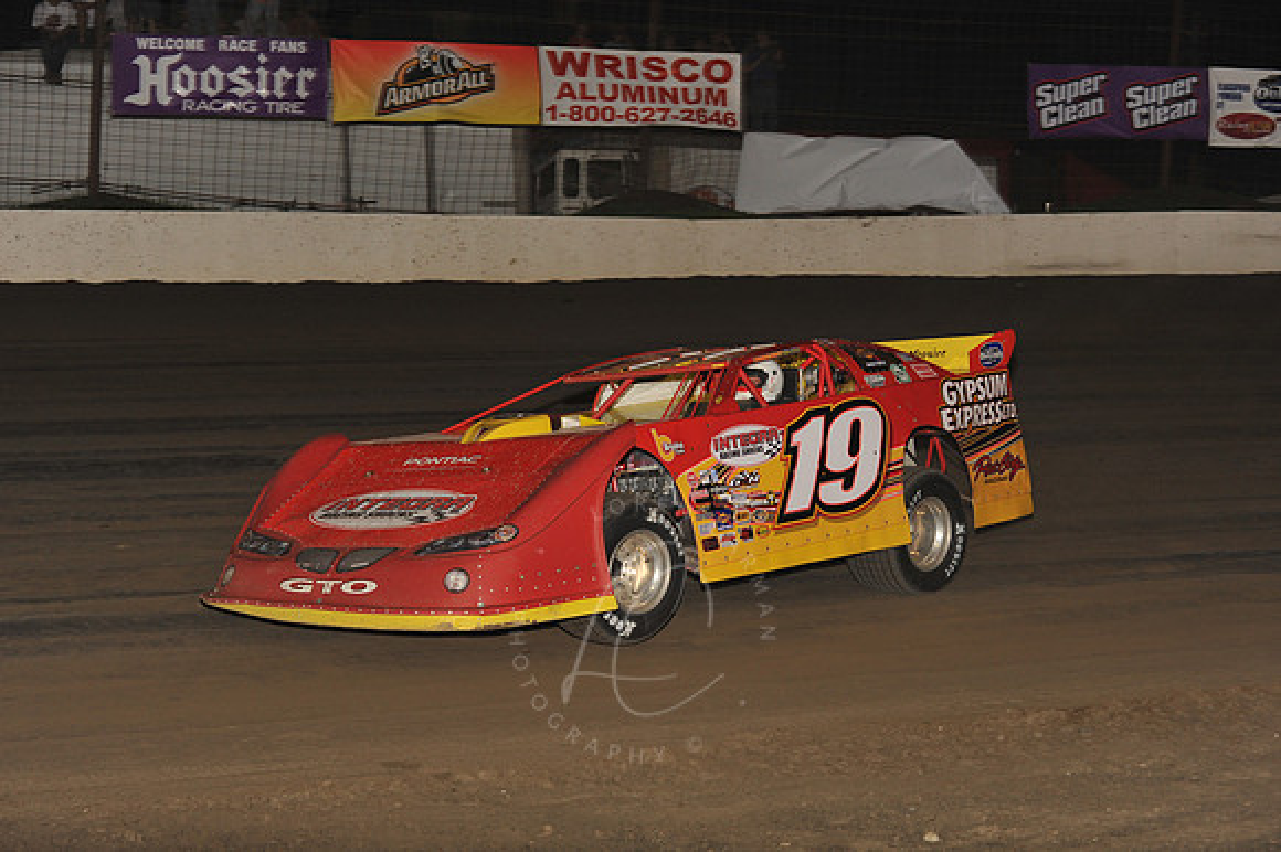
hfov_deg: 25.4
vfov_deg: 17.0
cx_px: 640
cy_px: 426
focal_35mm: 80
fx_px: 2845
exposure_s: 1/320
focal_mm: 80
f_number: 6.3
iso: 800
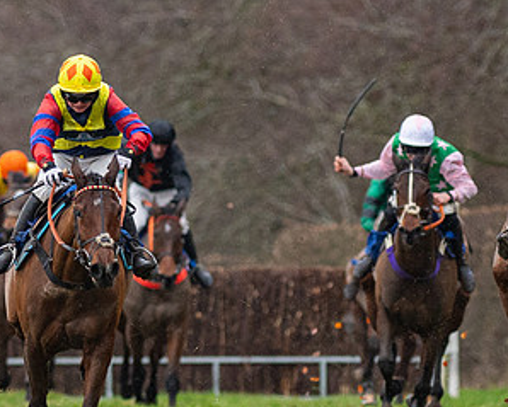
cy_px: 257
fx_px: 17202
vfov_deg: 1.4
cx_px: 413
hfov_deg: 1.7
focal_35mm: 1143
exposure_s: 1/1000
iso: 1000
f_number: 5
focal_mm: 300
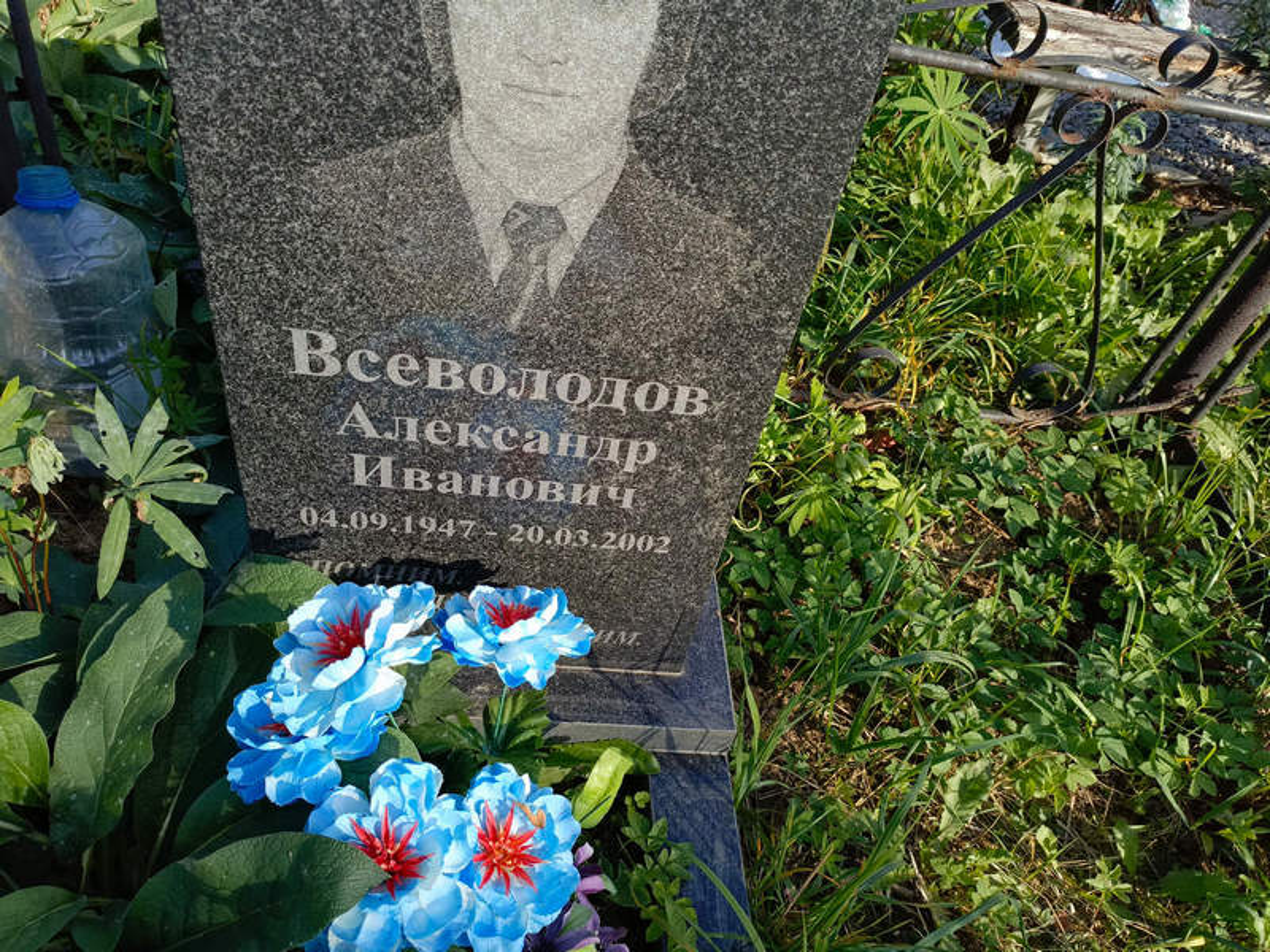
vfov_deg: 54.9
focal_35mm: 25
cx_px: 635
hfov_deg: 69.4
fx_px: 917
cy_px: 476
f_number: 1.69
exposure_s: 1/498
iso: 113
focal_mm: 4.76
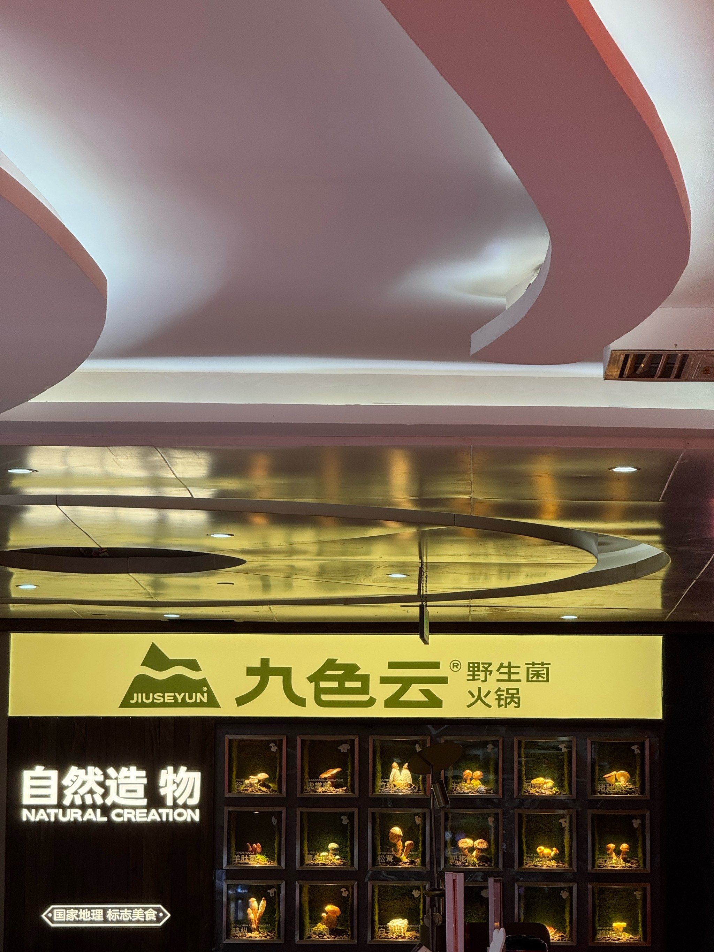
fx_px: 3300
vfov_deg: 16.4
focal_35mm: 120
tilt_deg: +7.5
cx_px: 357
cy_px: 476
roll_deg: -1.3
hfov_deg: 12.3
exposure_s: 1/100
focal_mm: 15.66
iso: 100
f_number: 2.8
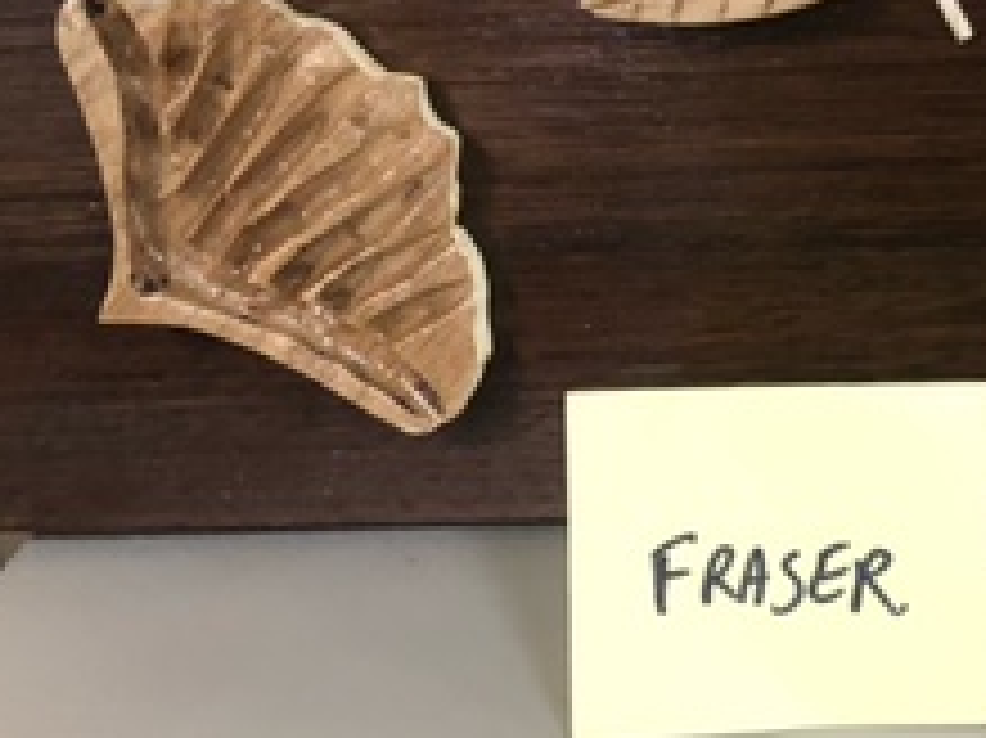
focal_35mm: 82
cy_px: -234
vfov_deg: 16.9
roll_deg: -0.1
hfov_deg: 21.2
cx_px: 1342
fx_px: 2334
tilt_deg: -19.2
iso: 100
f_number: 1.8
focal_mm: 3.99
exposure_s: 1/15
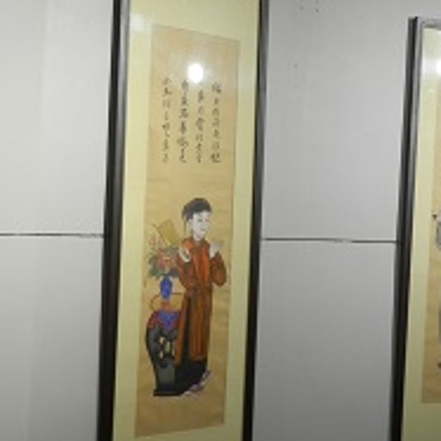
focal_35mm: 59
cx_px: 245
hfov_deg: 29.1
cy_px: 228
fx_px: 850
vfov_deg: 29.1
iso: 80
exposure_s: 1/30
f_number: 3.1
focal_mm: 4.5
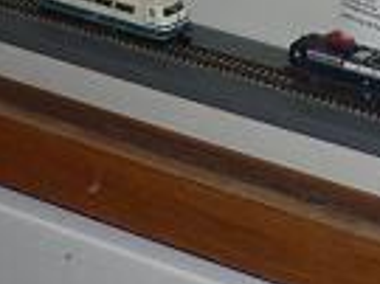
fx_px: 2347
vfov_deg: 6.5
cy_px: -439
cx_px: 670
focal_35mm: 214
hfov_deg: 8.9
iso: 100
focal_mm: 6
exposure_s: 1/60
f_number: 2.8
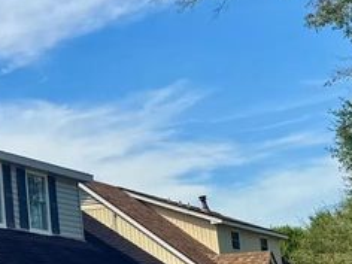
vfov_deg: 14.2
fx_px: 1058
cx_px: -237
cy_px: 85
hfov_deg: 16.5
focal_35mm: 104
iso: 80
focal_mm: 6.76
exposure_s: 1/4608
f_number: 1.78
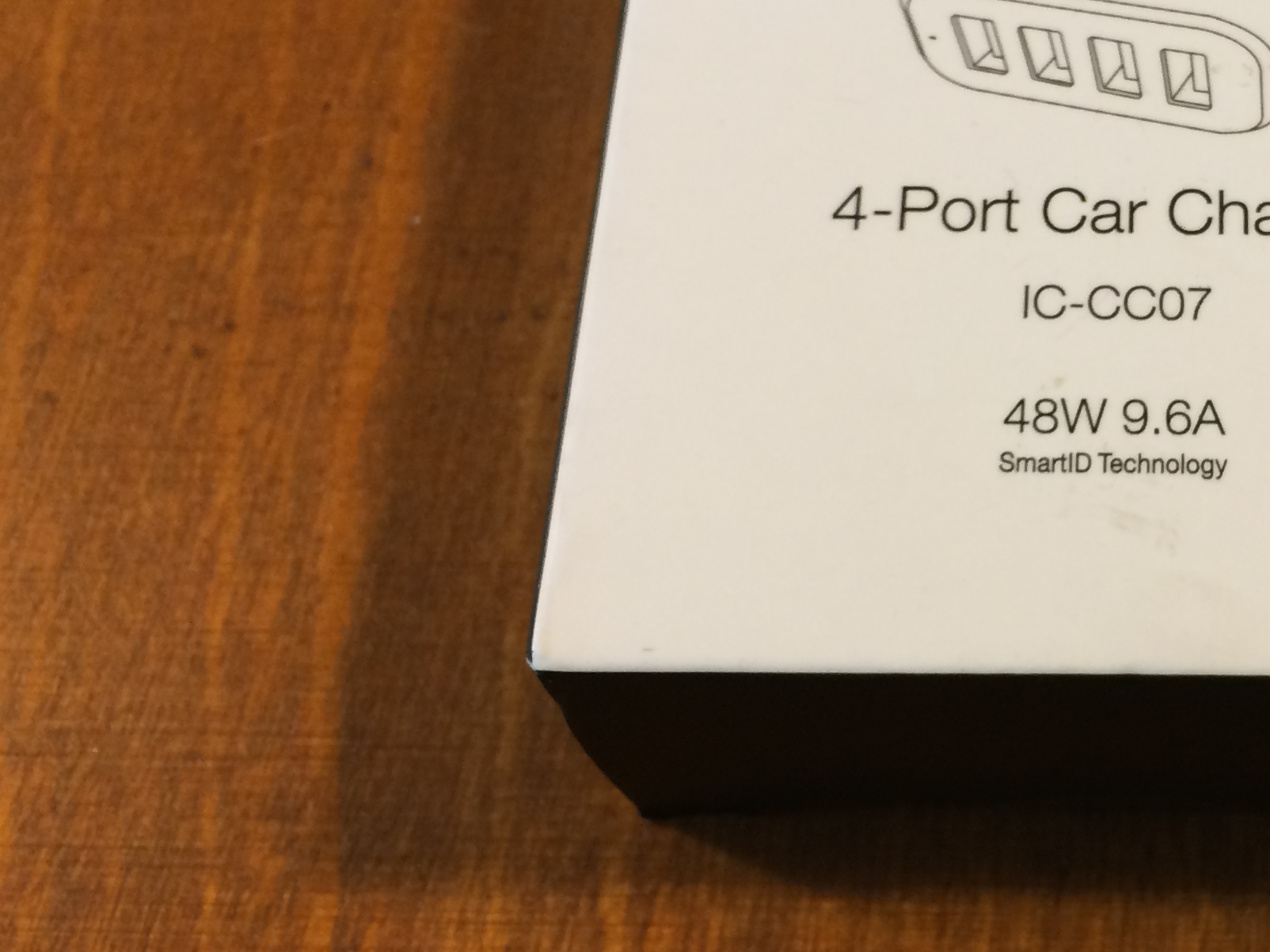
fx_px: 2165
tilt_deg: -61.2
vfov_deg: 24.5
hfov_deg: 30.7
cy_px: 211
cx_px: 1221
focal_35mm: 59
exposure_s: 1/33
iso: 125
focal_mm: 4.15
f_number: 2.2
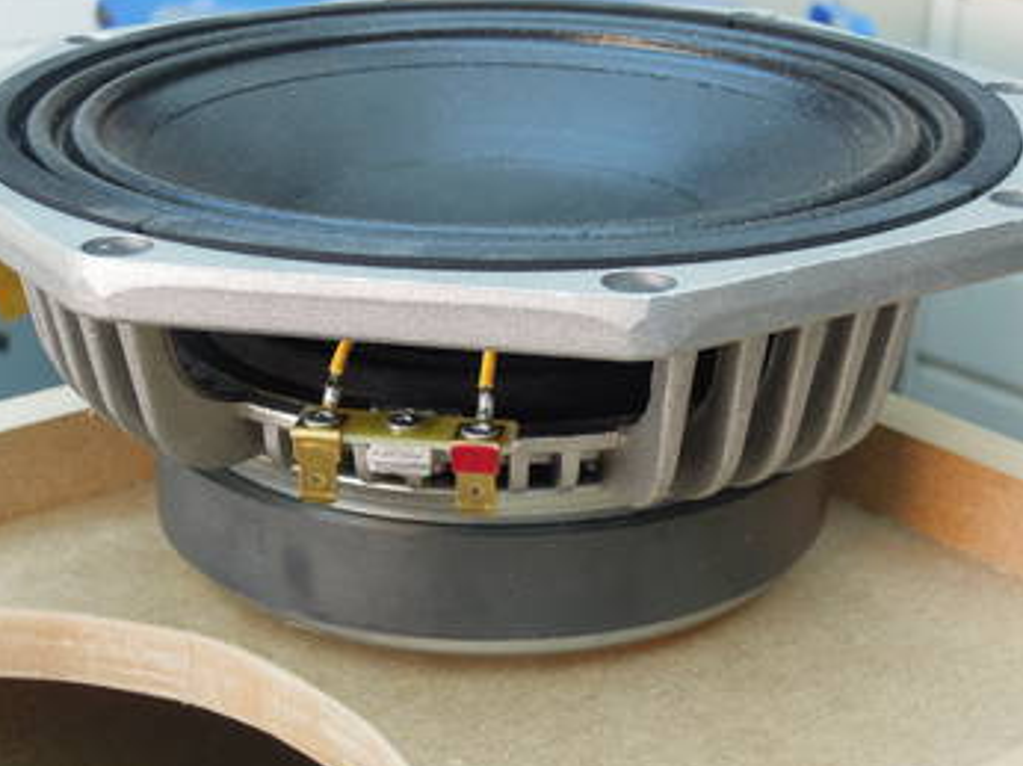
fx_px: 2392
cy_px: 355
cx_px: 485
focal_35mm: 81
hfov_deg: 24.1
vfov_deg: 18.2
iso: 400
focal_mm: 12.5
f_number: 4.5
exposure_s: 1/40
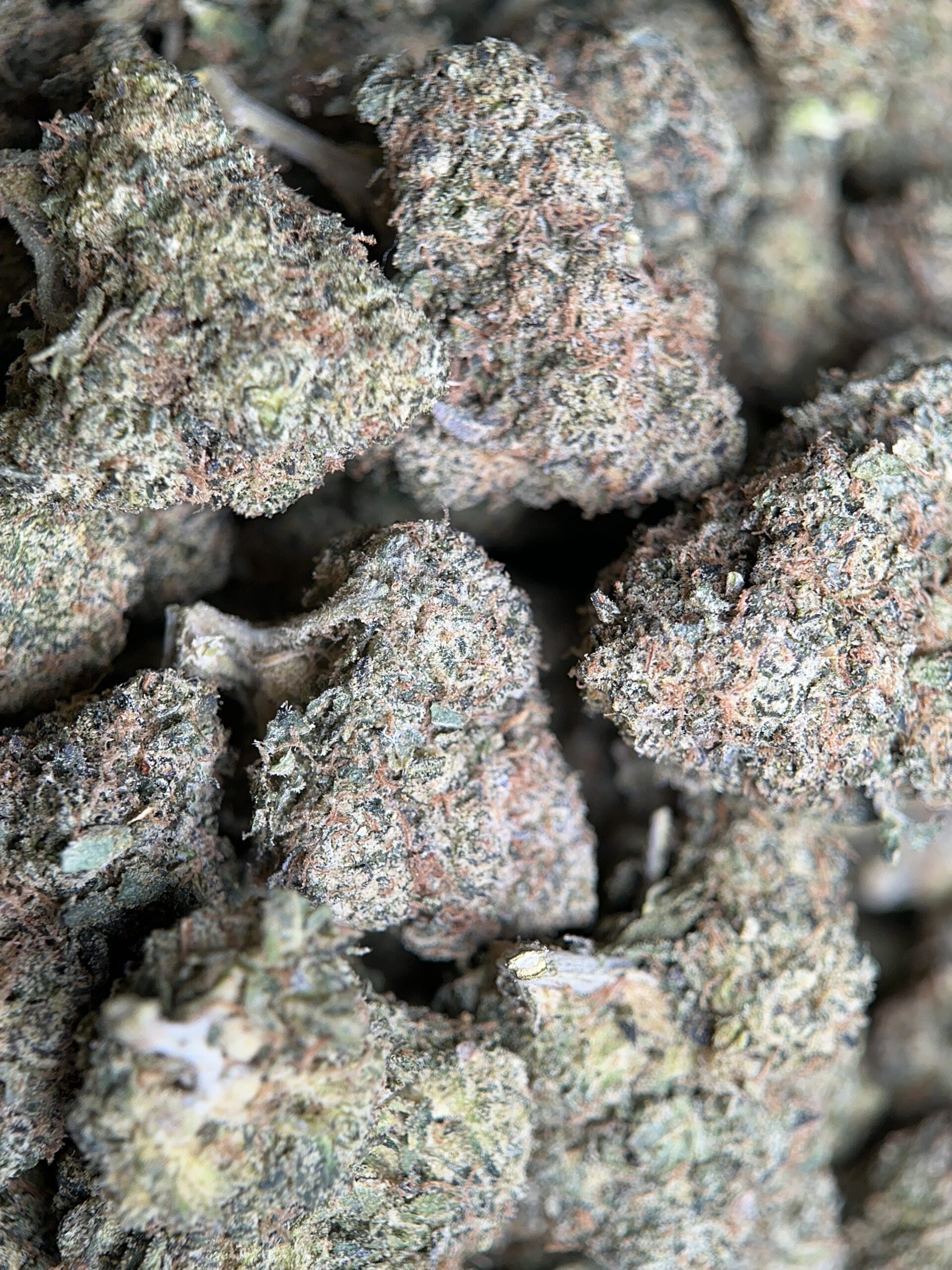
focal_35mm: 39
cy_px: 635
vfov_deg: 47.9
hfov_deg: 36.8
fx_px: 1430
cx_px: 476
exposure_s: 1/195
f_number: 1.78
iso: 64
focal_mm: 6.86
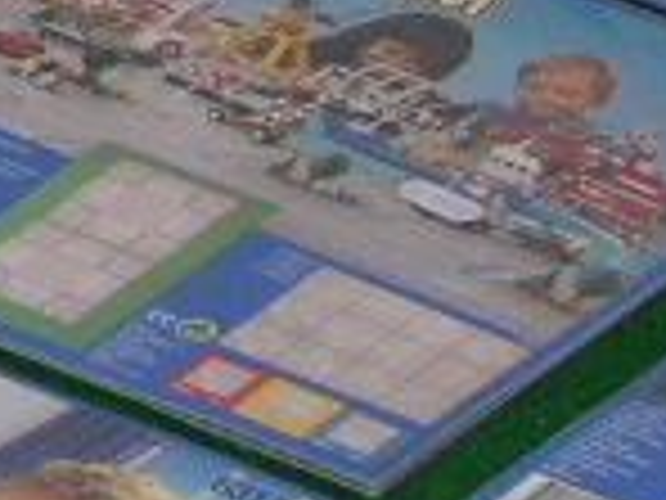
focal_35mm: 532
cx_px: -1107
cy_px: -1023
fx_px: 10235
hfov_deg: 3.7
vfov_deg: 2.8
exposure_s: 1/60
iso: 245
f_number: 4
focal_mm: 16.3
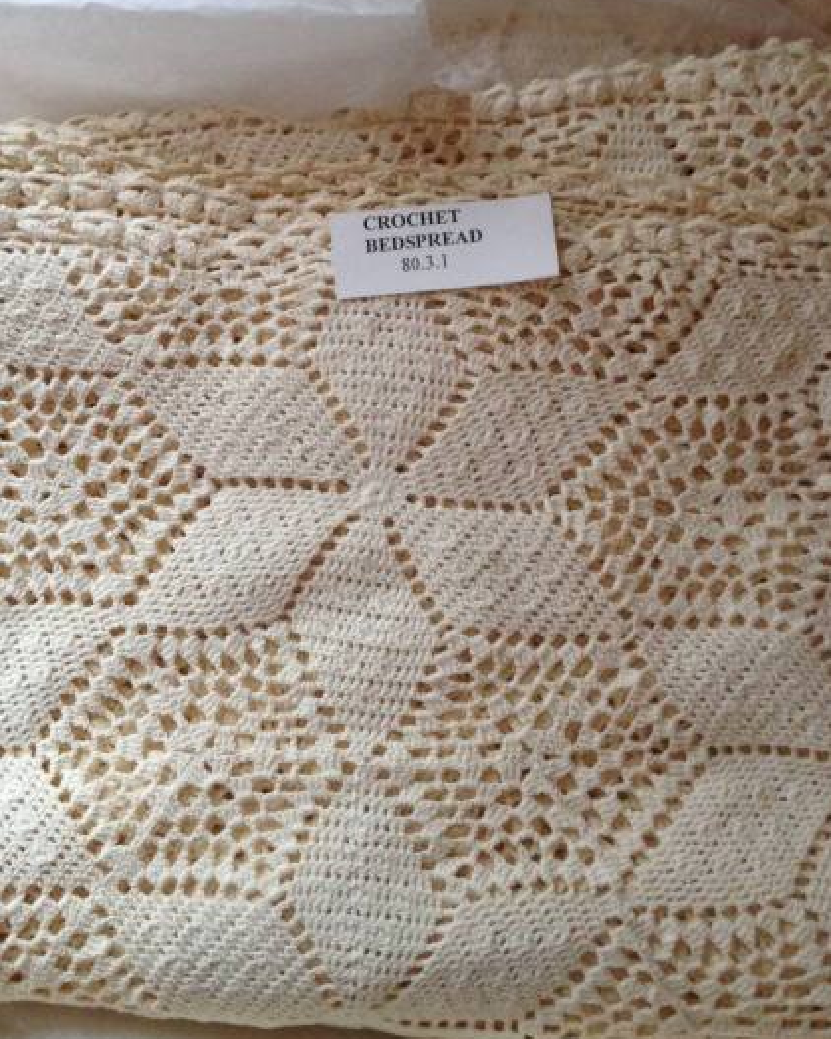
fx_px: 1261
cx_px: 367
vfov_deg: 44.5
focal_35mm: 41
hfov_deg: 36.4
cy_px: 409
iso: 320
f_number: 2.4
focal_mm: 4.12
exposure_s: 1/20
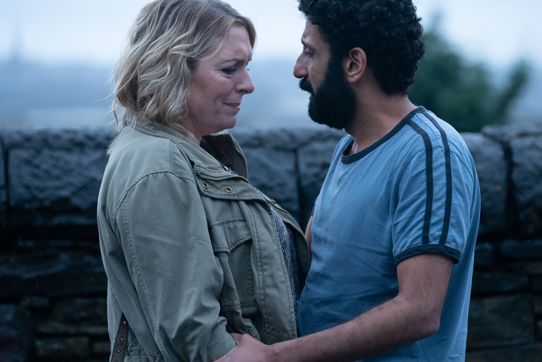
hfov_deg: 14.1
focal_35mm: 146
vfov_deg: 9.4
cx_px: 271
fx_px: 2198
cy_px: 181
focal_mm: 146
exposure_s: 1/640
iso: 1000
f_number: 4
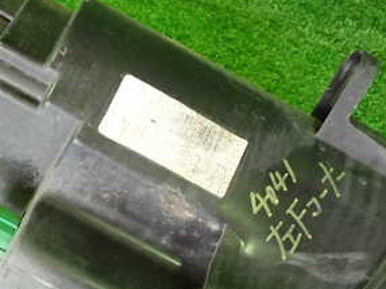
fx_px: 702
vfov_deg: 23.1
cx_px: 146
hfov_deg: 30.6
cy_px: 203
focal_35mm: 63
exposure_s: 1/30
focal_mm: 5.4
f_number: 2.3
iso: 640
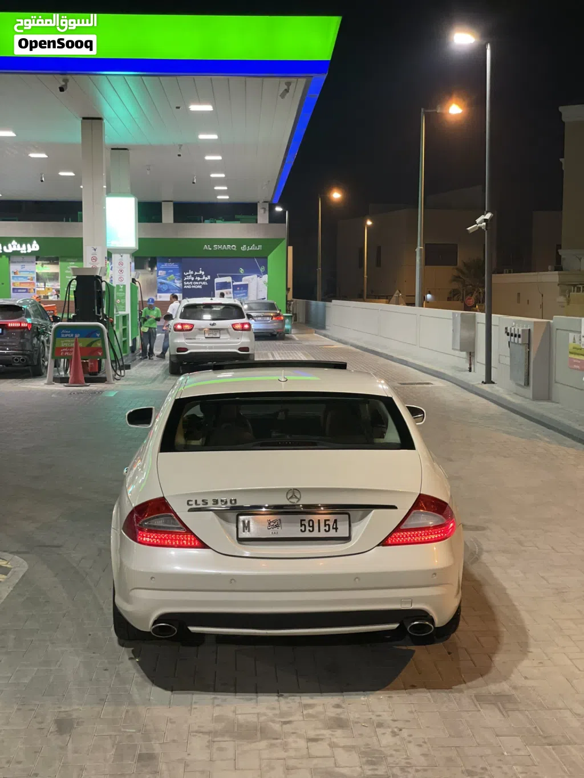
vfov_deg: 36.8
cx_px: 292
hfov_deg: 28.0
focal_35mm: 52
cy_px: 389
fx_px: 1170
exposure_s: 1/33
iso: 125
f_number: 2
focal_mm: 6
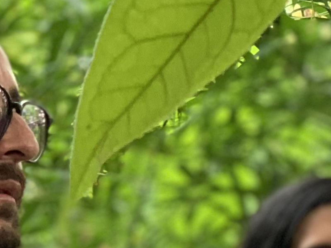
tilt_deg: +16.5
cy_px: 168
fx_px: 2515
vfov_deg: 5.7
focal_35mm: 263
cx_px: 505
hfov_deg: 7.4
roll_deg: -2.1
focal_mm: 6
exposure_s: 1/60
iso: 125
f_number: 2.4
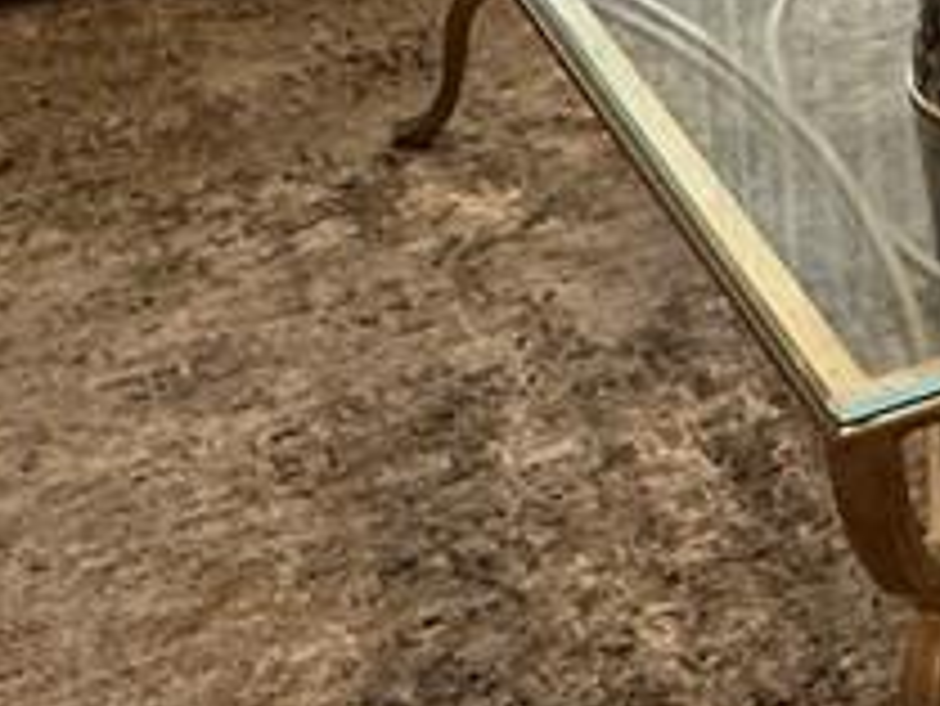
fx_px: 2907
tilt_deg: -19.4
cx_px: 1138
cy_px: -495
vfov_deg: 12.8
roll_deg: +0.7
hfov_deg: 17.5
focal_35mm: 107
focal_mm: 2.22
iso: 200
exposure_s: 1/120
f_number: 2.2
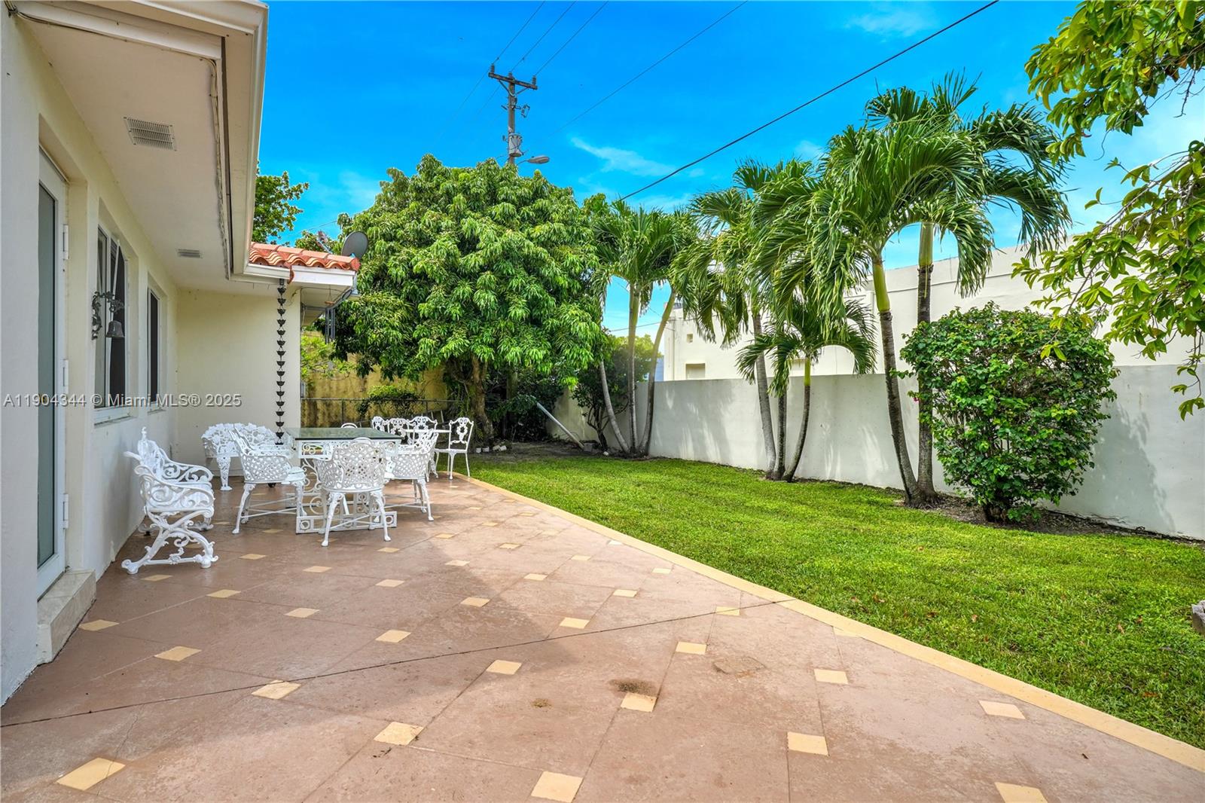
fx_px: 669
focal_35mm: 20
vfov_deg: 61.9
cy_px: 402
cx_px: 602
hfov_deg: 84.0
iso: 500
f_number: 13
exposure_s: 1/1600
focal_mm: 20
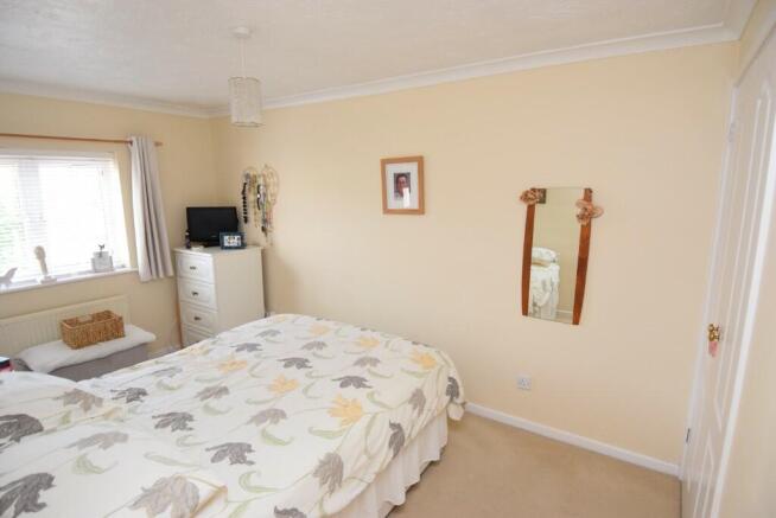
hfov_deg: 90.0
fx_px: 388
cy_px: 259
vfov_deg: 67.5
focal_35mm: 18
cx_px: 388
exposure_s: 1/125
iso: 800
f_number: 5.6
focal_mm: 12
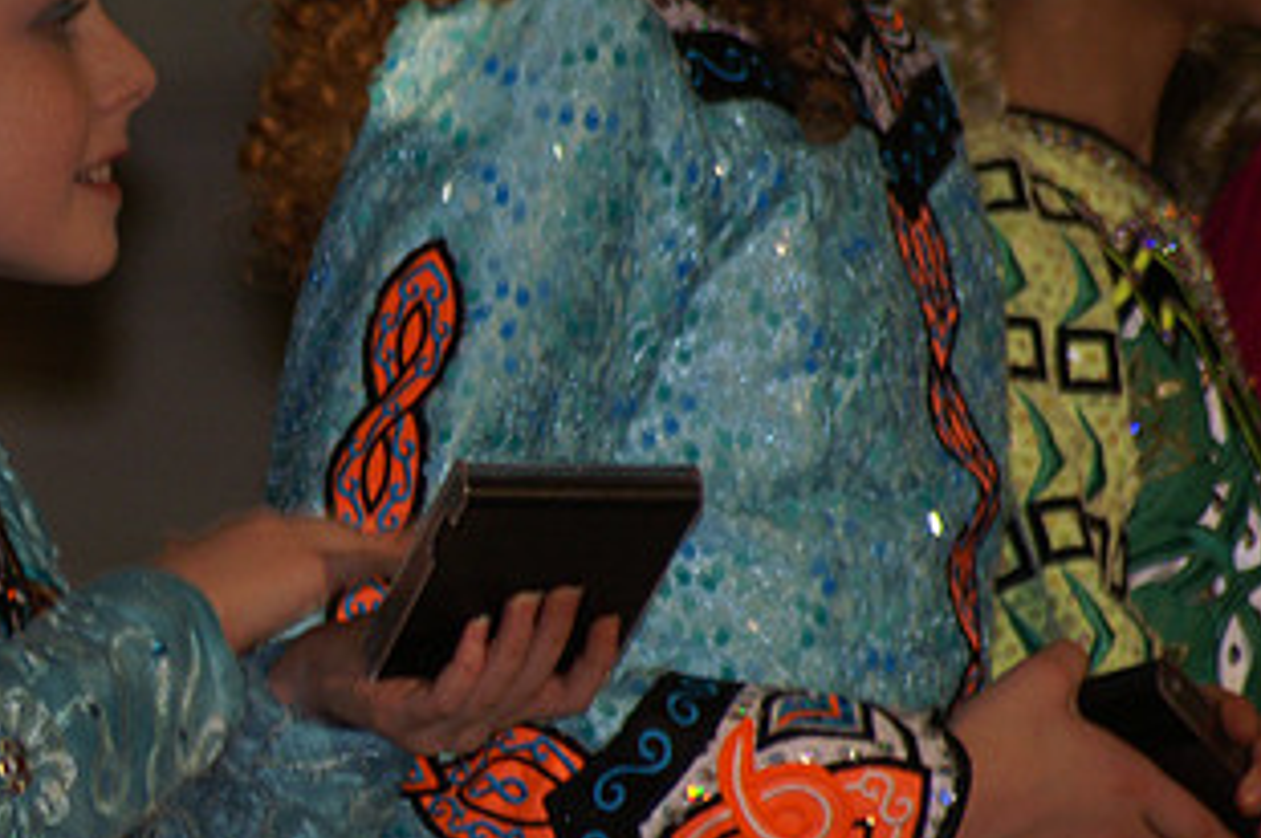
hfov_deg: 2.6
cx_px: 98
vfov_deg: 1.7
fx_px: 27502
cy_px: 513
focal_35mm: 786
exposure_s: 1/125
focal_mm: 280
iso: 400
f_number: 5.6
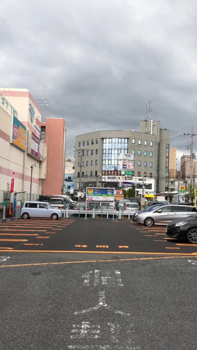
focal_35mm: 41
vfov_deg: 49.4
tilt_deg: +4.5
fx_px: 380
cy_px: 175
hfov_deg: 29.0
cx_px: 112
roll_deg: -1.5
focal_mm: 4
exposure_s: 1/355
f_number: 1.8
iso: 20
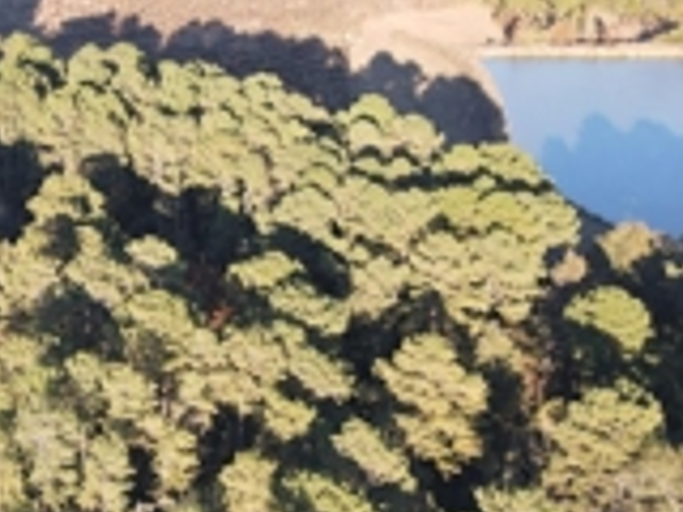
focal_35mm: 60
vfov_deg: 24.1
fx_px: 1184
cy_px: 401
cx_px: 51
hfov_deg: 30.6
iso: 100
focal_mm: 4.5
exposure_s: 1/100
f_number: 2.8
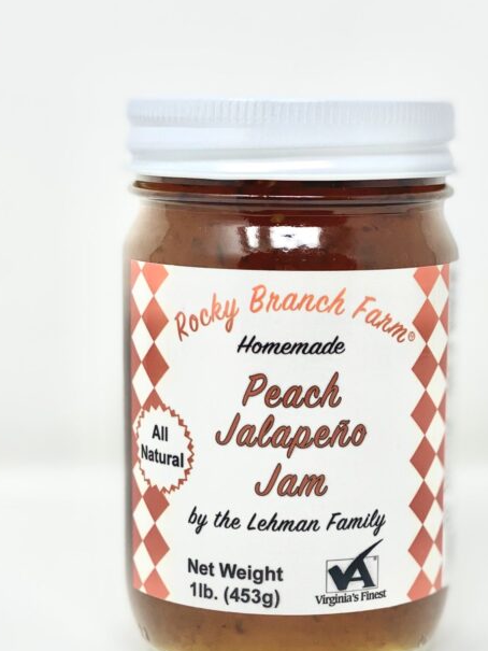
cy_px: 416
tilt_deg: -9.9
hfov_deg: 16.8
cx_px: 295
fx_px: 1654
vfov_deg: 22.2
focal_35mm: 88
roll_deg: -0.7
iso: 32
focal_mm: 6
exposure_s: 1/120
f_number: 2
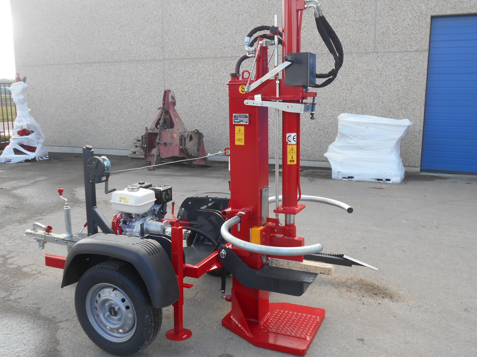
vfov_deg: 41.8
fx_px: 469
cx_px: 238
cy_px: 178
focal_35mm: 34
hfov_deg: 54.0
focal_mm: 5.8
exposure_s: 1/160
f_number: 3.6
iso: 80
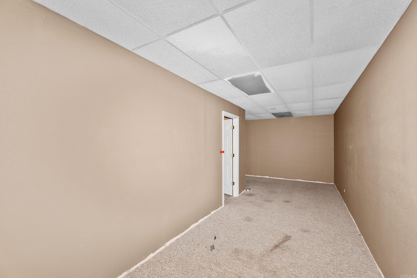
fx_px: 174
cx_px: 208
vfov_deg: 77.3
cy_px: 139
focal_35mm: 15
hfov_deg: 100.4
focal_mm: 10
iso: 640
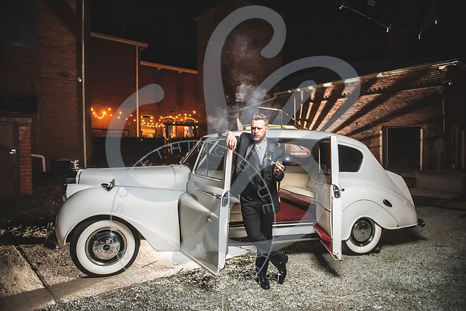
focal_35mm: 24
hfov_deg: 73.7
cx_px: 233
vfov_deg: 53.2
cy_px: 156
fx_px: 311
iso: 1000
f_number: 2.8
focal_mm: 24
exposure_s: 1/125
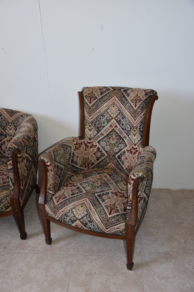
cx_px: 97
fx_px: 279
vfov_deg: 55.1
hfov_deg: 38.4
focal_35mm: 34
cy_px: 146
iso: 400
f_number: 3.8
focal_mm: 23
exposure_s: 1/60
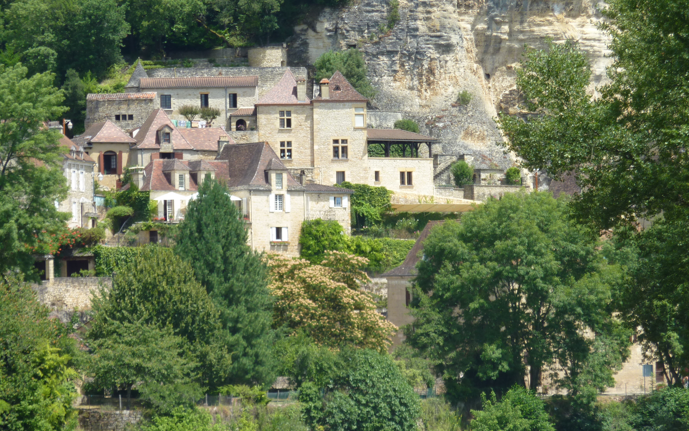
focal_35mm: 213
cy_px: 238
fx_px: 4000
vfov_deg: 6.2
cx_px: 342
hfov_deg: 9.8
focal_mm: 32.1
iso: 80
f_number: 4.5
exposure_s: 1/250
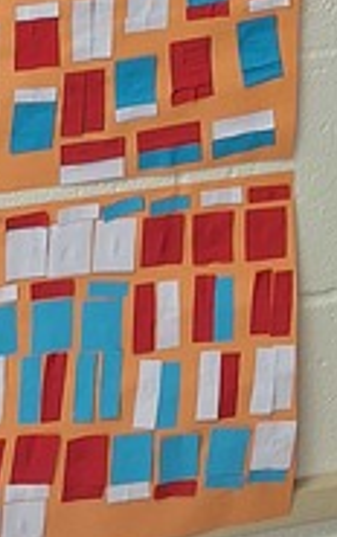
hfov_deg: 9.7
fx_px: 1979
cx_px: 186
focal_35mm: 135
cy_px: -517
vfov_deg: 13.4
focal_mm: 5.54
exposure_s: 1/60
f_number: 1.8
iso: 80
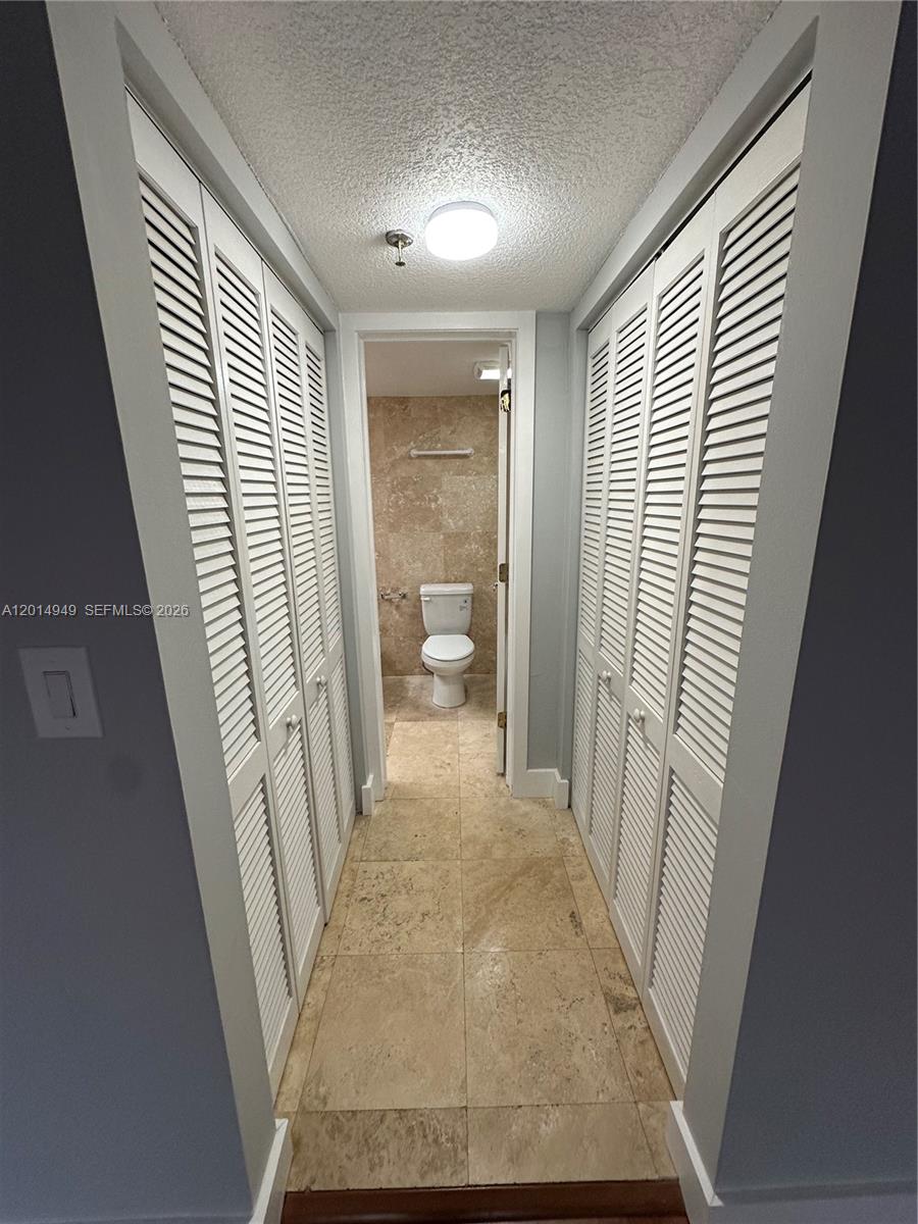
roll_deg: +0.8
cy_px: 612
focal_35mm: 14
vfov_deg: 102.1
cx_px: 459
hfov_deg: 85.7
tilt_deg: -9.9
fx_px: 495
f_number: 2.2
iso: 160
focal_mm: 2.22
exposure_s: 1/120
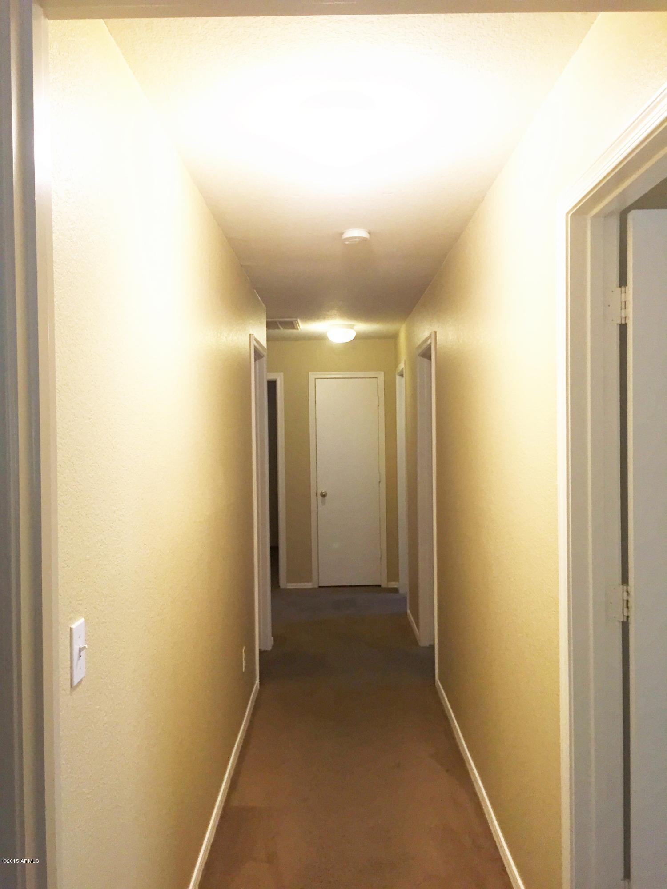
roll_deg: +0.3
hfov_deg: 48.2
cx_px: 334
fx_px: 745
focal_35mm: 29
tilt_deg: +0.3
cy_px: 444
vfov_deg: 61.7
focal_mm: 4.15
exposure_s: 1/30
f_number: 2.2
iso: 100
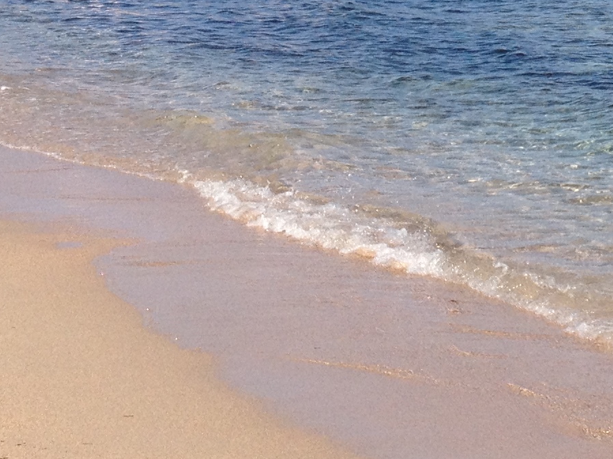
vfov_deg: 11.4
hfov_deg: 14.9
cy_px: -117
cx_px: 791
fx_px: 2249
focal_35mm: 127
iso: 50
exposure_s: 1/1672
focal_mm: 4.28
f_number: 2.4
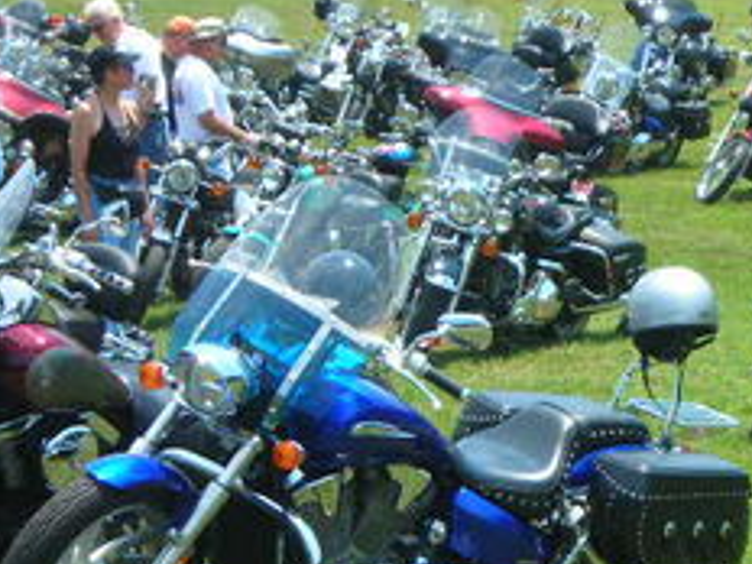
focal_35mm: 200
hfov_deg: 9.9
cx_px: 590
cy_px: 214
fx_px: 4345
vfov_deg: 7.4
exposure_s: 1/135
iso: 50
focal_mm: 19.2
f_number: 5.3
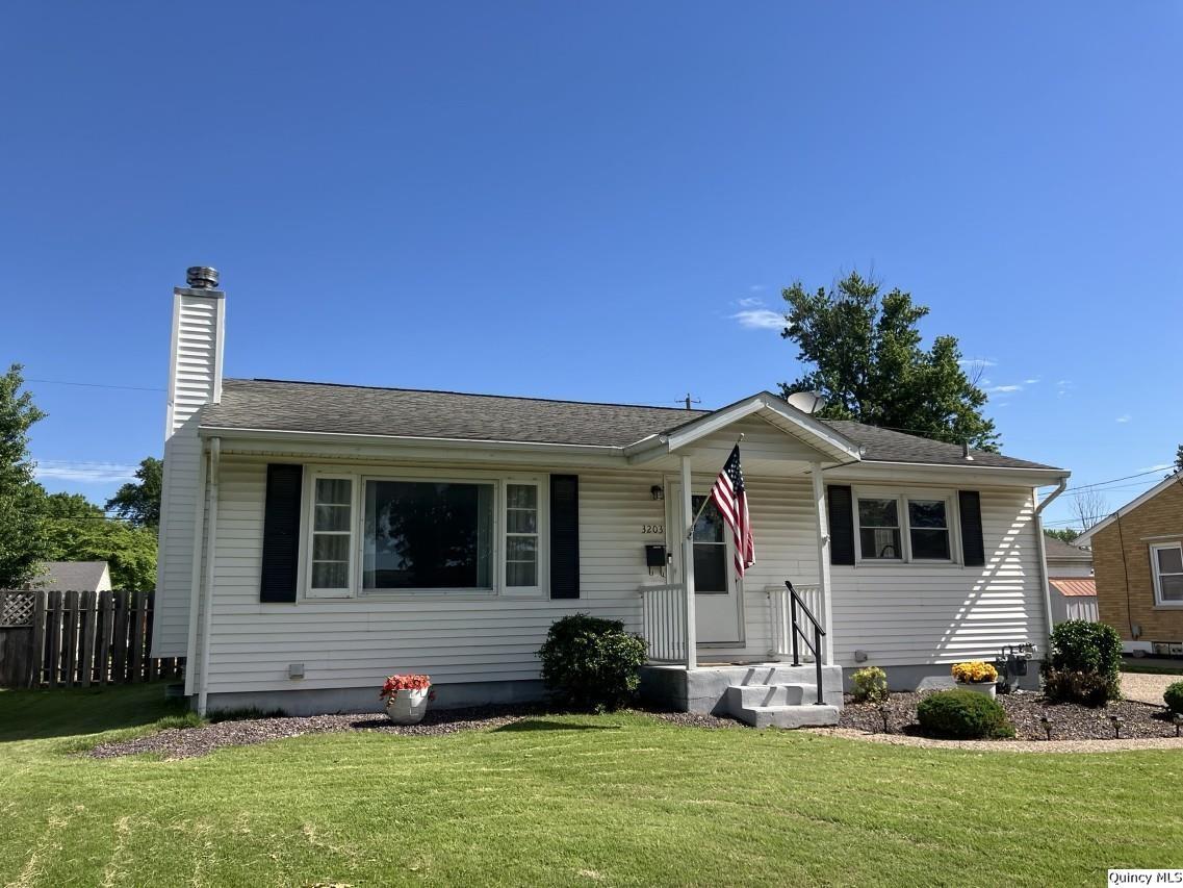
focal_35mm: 28
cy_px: 444
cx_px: 592
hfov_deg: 63.4
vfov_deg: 49.8
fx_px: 957
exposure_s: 1/1799
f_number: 1.8
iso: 32
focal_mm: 3.99
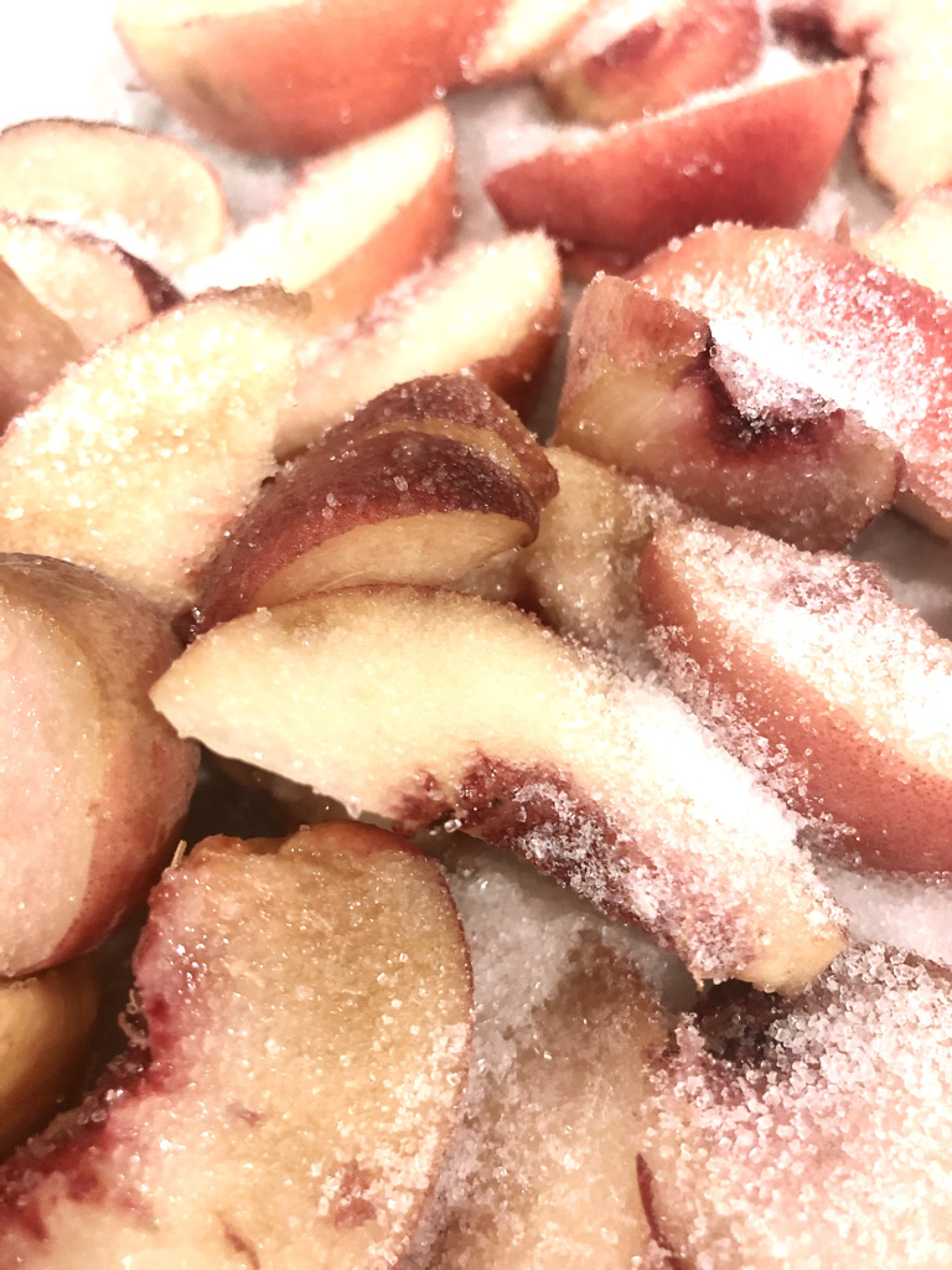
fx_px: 1027
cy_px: 635
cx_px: 476
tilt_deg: -59.6
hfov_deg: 49.7
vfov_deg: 63.4
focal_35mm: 28
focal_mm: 4
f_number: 1.8
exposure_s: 1/17
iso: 100
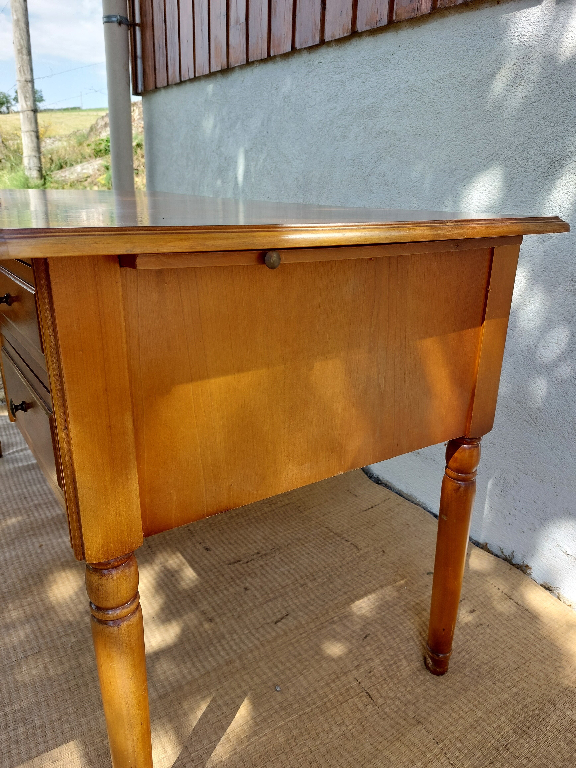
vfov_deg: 71.6
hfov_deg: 56.8
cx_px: 288
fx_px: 532
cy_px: 384
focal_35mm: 24
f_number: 1.8
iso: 25
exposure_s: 1/181
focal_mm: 5.23
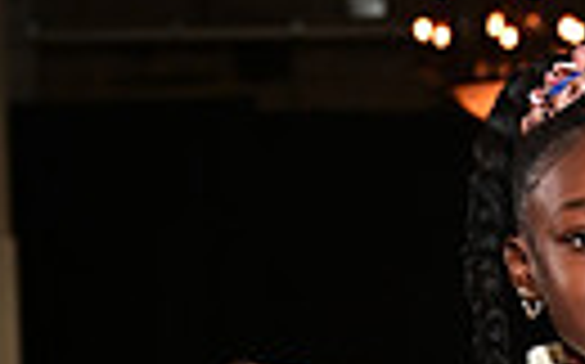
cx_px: 531
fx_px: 6228
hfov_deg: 5.4
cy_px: 1209
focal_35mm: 391
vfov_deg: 3.3
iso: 1000
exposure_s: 1/160
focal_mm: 86
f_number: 6.3
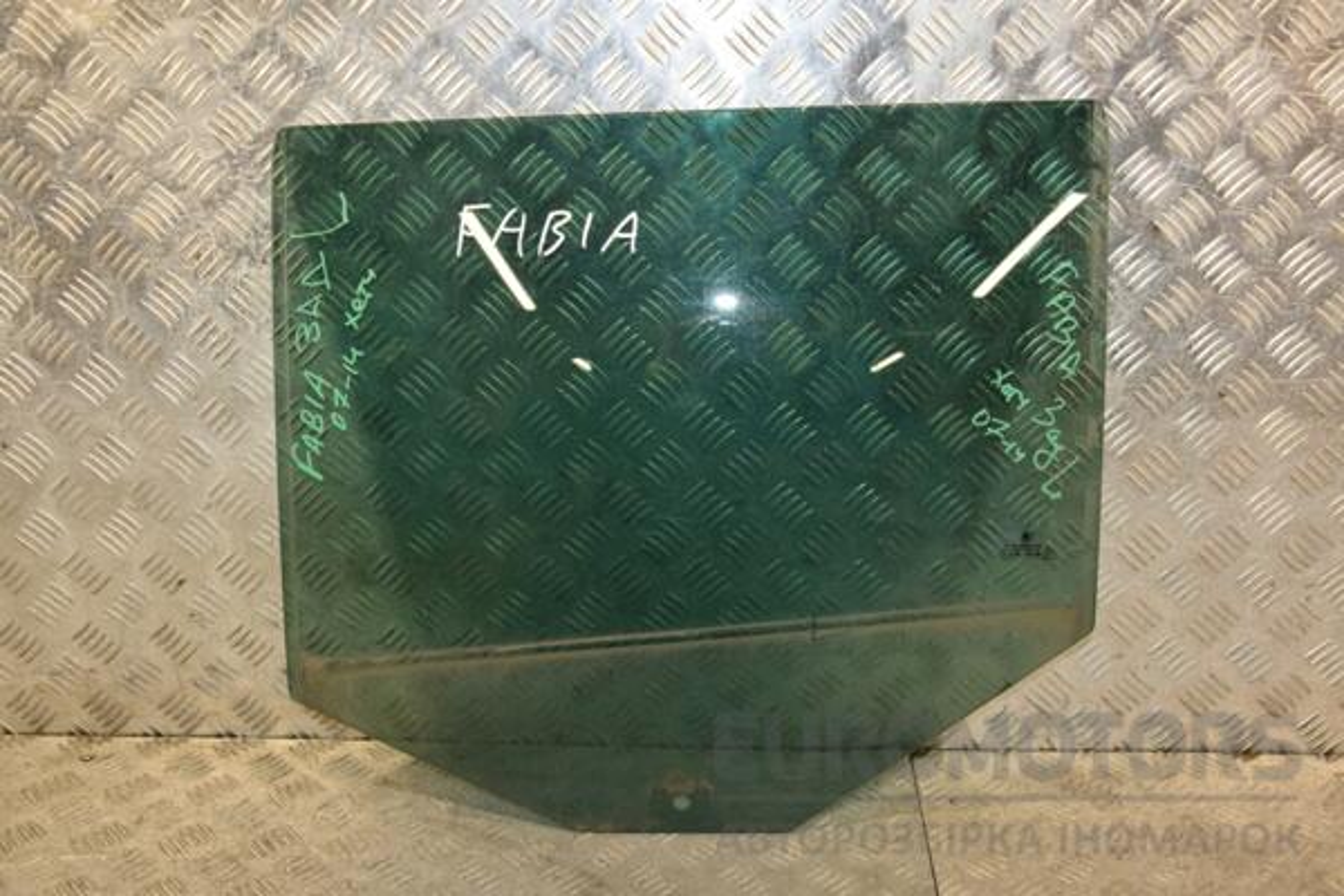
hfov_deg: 49.6
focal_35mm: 39
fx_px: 1456
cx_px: 672
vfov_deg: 34.2
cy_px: 448
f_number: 5
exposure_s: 1/125
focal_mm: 26
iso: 800
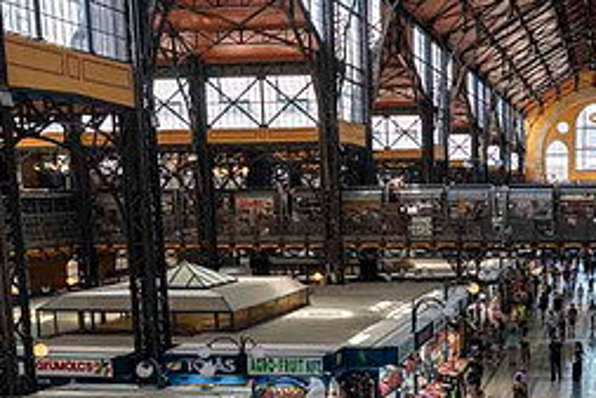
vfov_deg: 24.1
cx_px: 476
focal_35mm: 55
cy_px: 345
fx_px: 911
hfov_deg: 35.1
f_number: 5
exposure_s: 1/50
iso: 220
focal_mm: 24
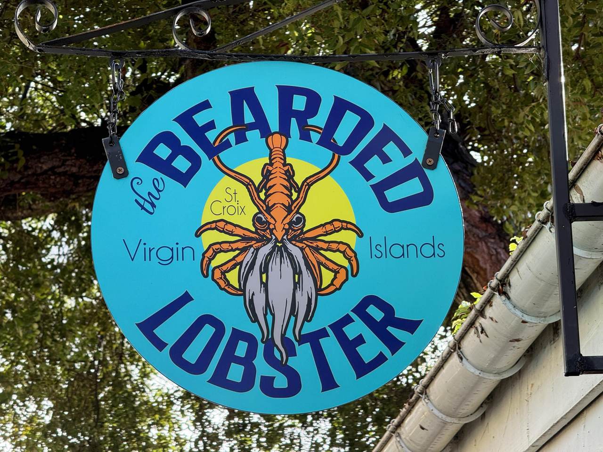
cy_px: 226
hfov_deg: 16.4
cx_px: 302
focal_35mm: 120
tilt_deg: +17.9
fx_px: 2090
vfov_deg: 12.3
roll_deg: -0.3
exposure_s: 1/244
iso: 64
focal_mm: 15.66
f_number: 2.8
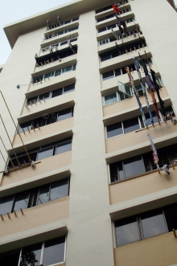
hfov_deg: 21.2
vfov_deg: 31.4
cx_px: 103
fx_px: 473
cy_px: 117
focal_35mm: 64
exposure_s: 1/200
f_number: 5.6
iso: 80
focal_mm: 6.2
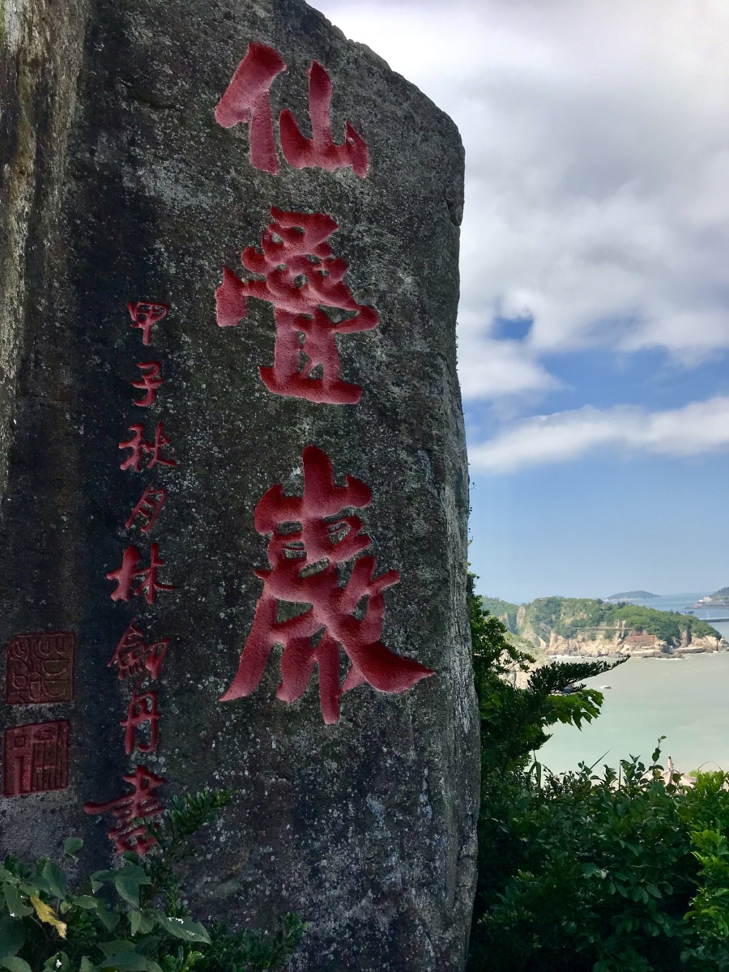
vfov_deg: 63.4
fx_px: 786
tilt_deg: +9.7
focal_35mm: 28
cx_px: 364
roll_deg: +2.4
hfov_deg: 49.7
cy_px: 486
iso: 20
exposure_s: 1/2227
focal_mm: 3.99
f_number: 1.8
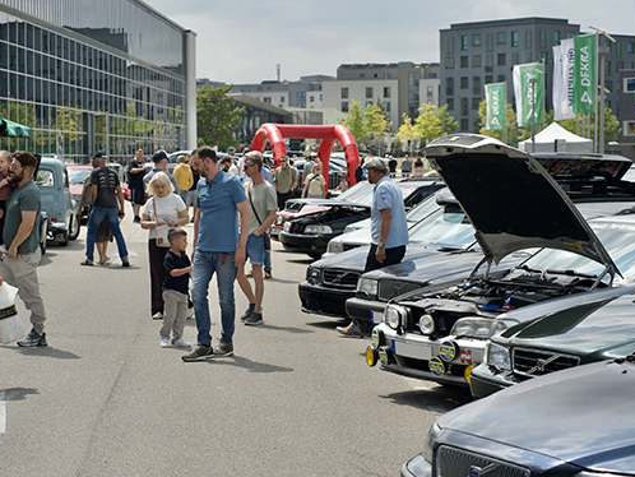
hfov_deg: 20.9
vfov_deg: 15.7
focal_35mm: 94
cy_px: 238
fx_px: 1725
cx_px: 290
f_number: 7.1
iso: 800
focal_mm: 86
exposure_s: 1/2000
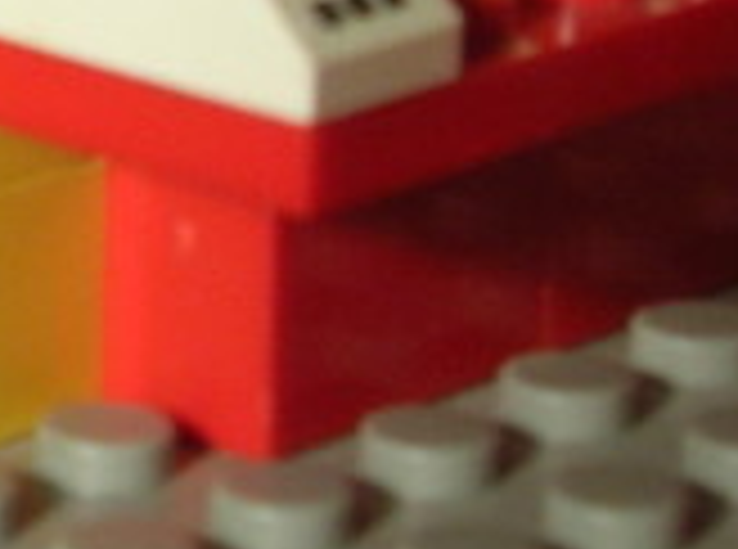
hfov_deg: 9.0
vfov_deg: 6.9
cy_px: -520
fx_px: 4443
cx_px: -680
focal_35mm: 209
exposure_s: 1/25.7
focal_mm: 6.4
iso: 50
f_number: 3
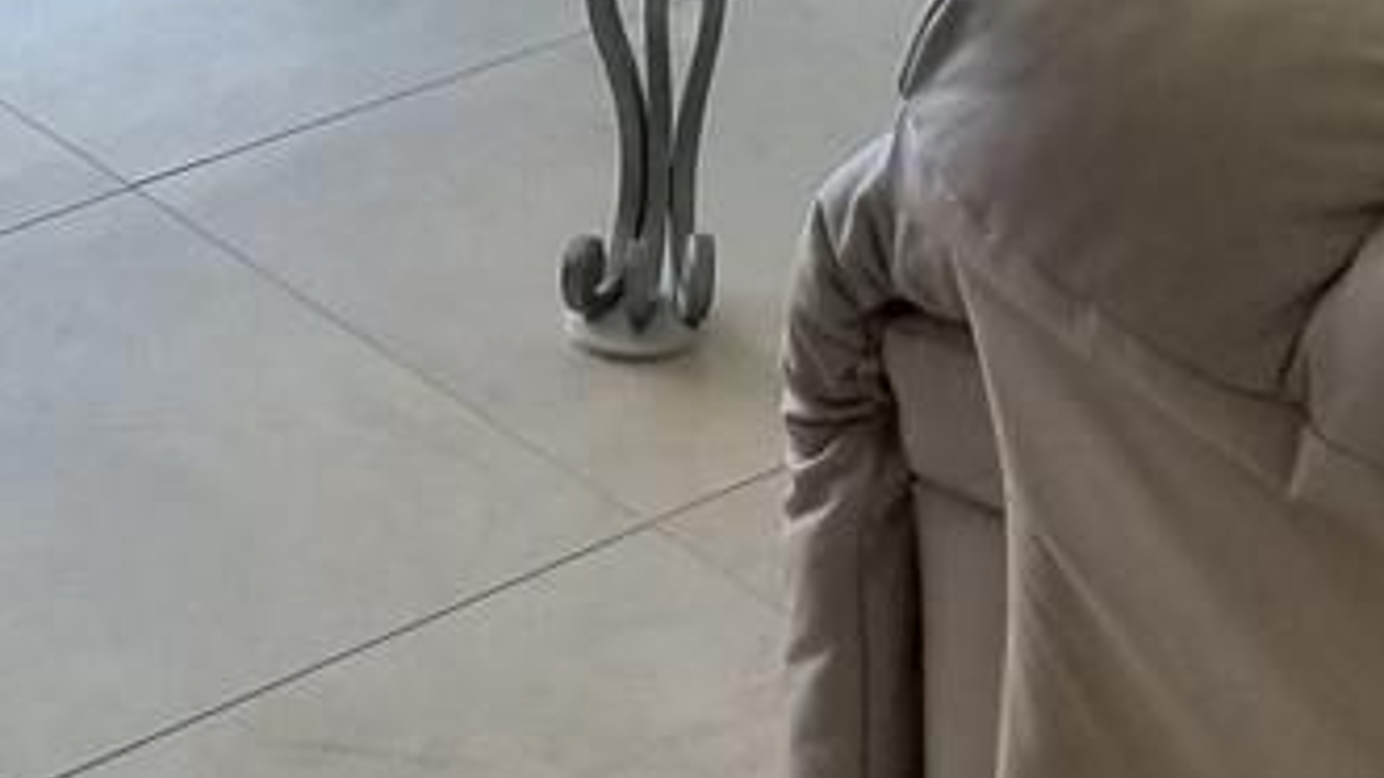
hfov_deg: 15.7
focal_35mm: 137
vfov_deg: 8.4
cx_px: 790
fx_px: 5026
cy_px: -837
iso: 64
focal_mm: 4.25
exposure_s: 1/120
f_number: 1.7
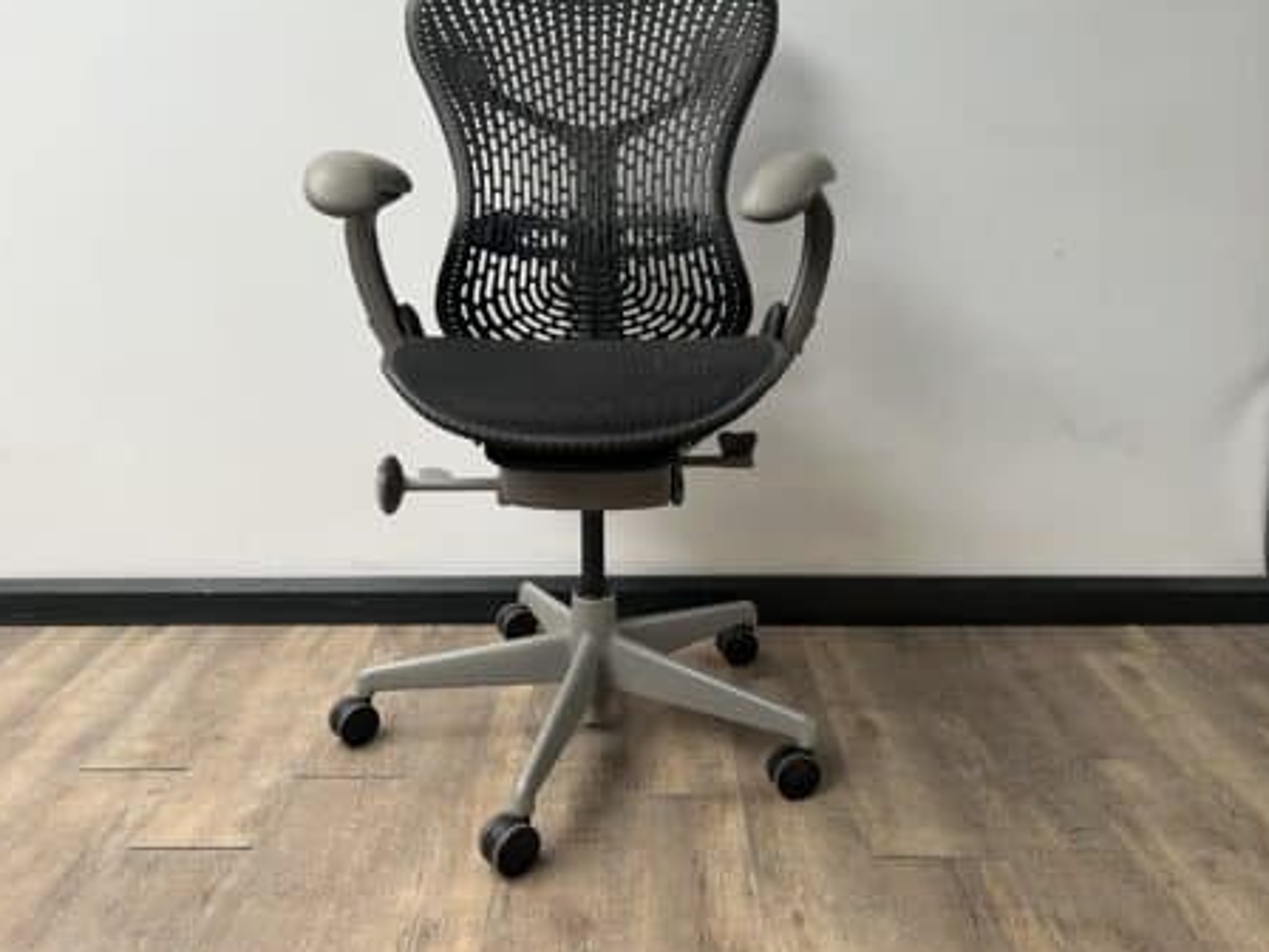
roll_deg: +1.2
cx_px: 606
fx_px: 1063
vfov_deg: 48.2
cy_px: 429
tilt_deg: -15.0
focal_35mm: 29
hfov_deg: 61.6
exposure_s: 1/64
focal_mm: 5.1
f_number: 1.6
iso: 125
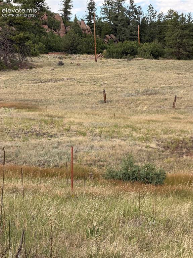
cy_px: 129
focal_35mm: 100
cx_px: 96
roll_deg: +2.6
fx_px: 744
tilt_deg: -4.1
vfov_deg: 19.7
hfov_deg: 14.8
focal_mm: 16.89
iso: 50
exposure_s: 1/158
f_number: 2.8
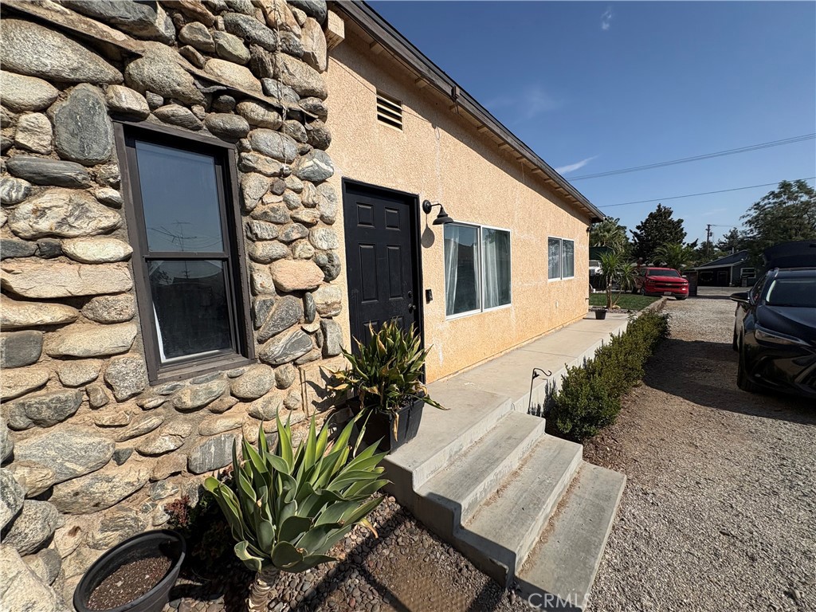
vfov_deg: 85.7
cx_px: 408
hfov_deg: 102.1
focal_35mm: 14
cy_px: 306
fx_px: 330
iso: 50
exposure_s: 1/3546
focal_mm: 2.22
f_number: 2.2
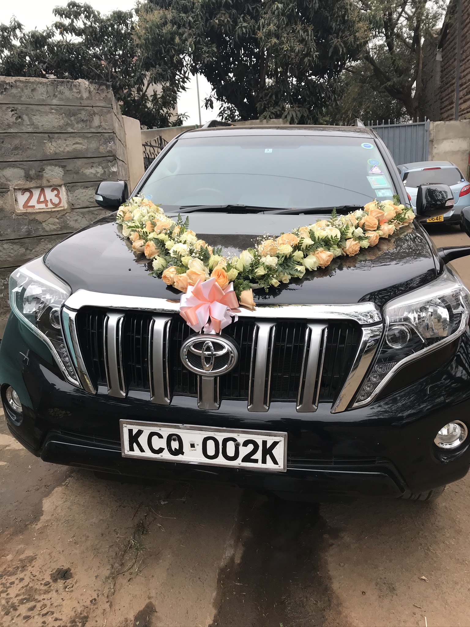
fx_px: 507
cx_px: 235
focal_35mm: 28
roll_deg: +4.1
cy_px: 314
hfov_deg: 49.7
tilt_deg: -13.7
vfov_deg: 63.4
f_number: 1.8
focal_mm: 3.99
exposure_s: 1/165
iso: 20
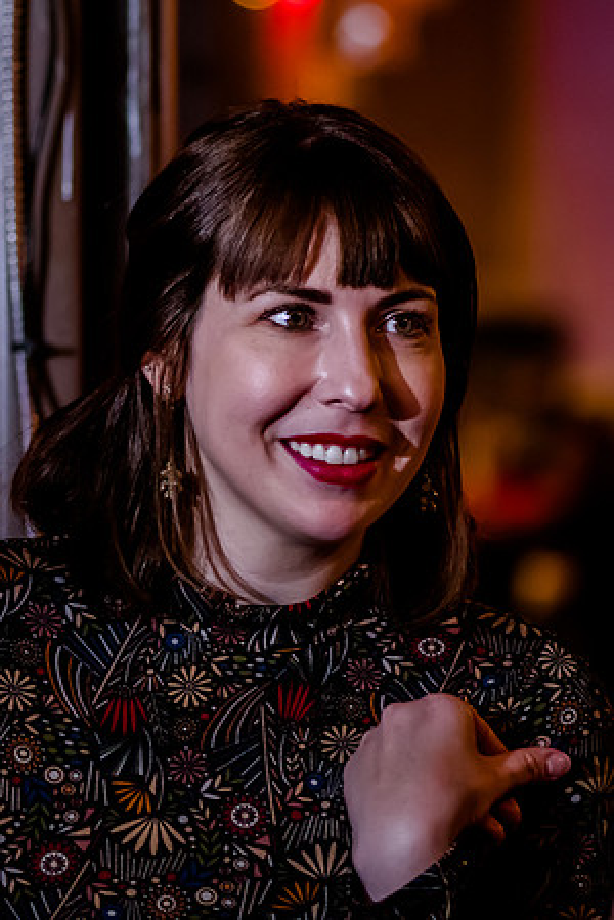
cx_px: 347
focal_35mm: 245
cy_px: 452
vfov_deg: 8.4
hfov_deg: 5.6
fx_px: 6266
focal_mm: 105
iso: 4000
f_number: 2.8
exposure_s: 1/250
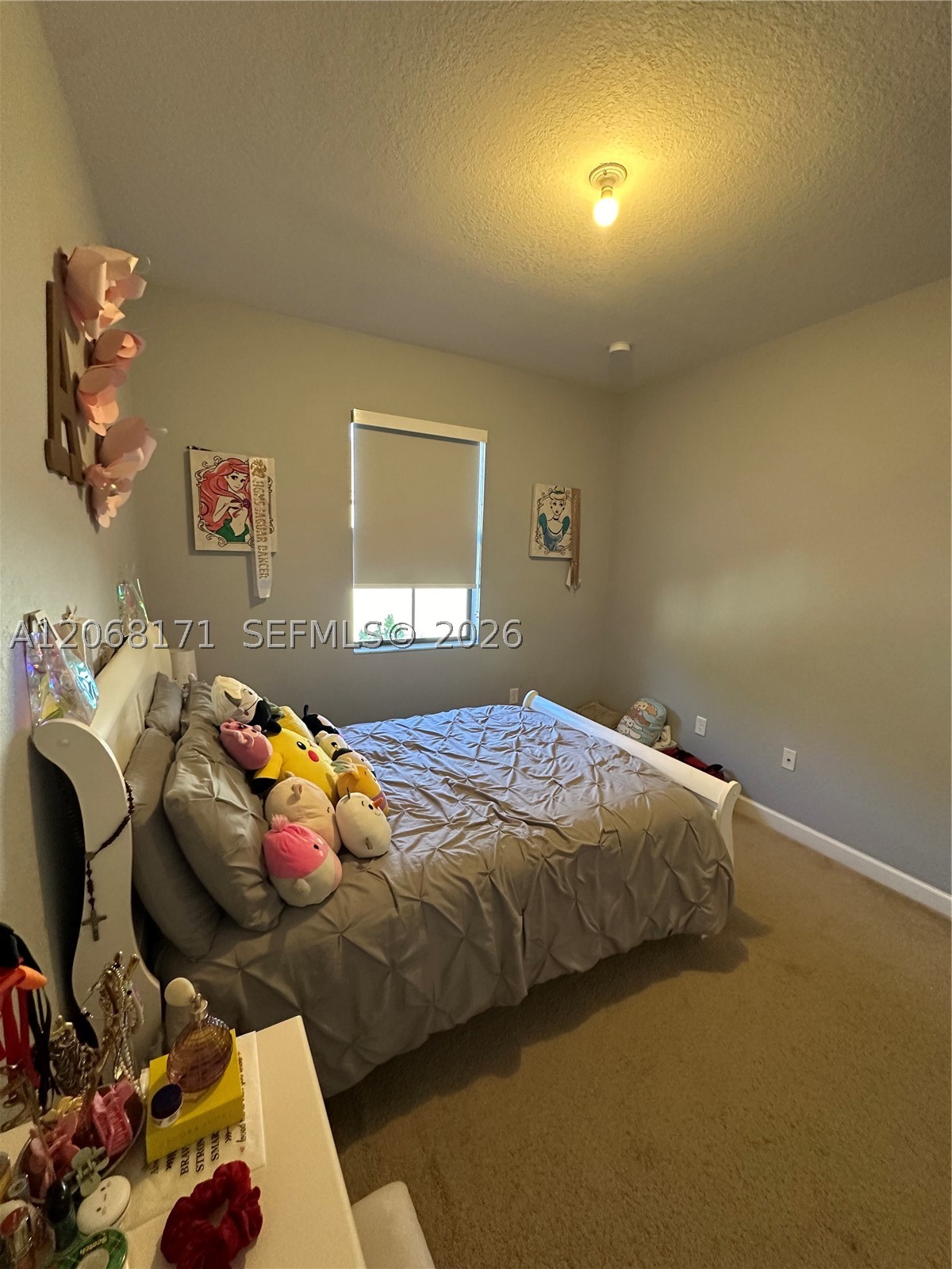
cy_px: 634
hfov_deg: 85.7
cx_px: 476
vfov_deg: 102.1
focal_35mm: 14
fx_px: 513
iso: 400
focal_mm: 2.22
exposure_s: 1/60
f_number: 2.2
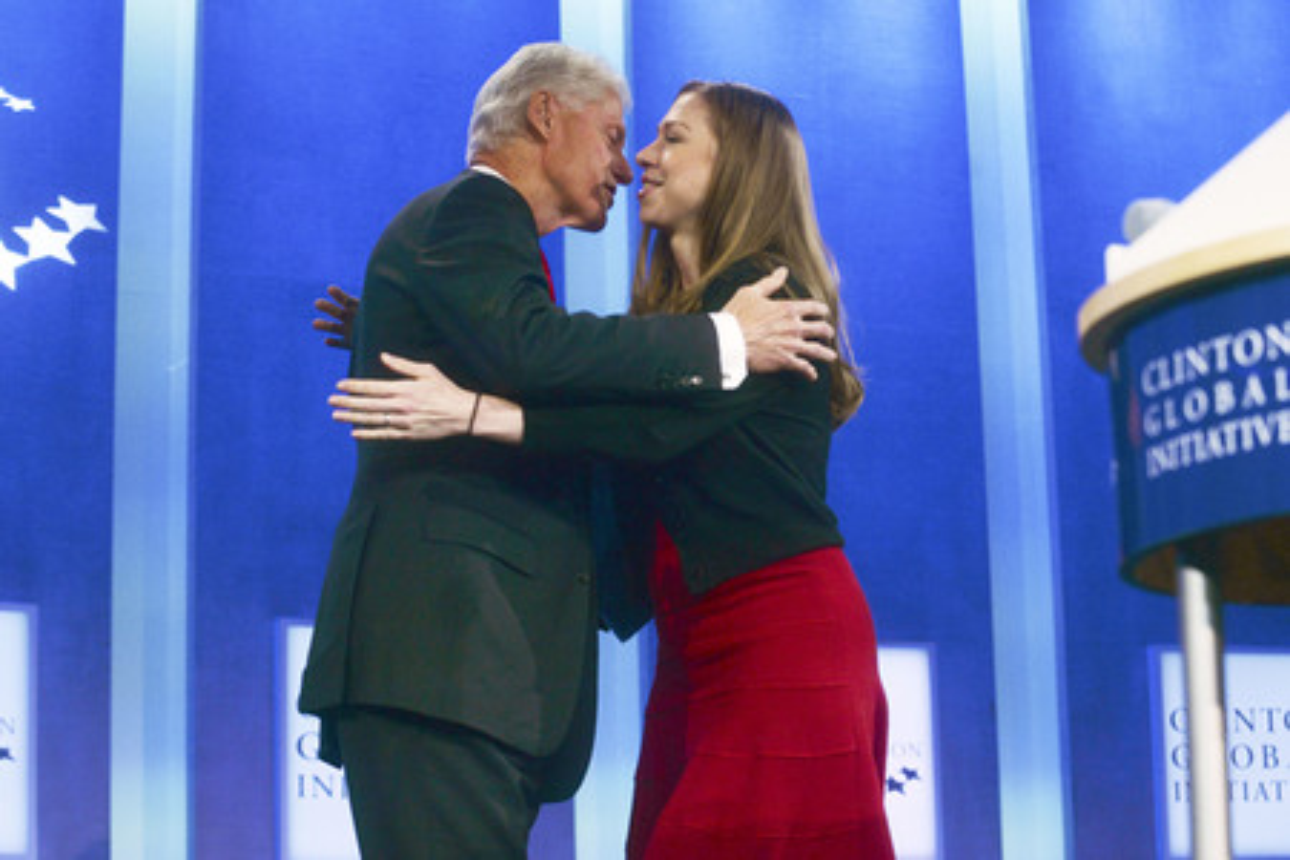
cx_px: 645
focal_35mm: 70
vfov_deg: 19.5
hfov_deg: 28.8
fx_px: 2508
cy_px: 430
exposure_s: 1/500
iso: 1600
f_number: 4.5
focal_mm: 70
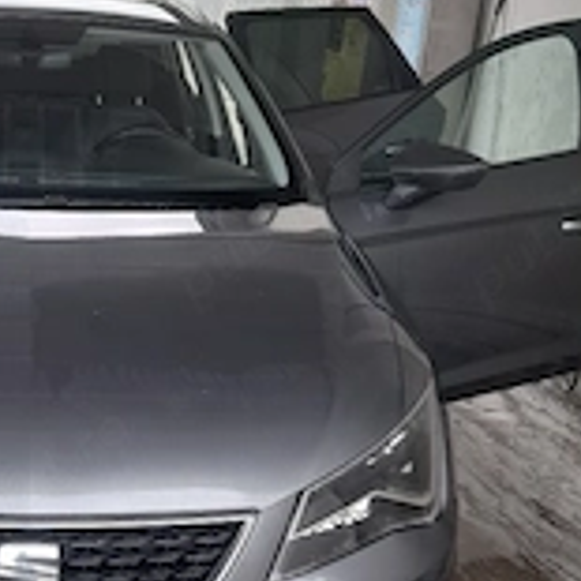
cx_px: 82
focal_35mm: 57
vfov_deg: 30.0
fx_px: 1082
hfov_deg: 29.1
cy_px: 255
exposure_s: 1/120
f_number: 2
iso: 25
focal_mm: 4.6
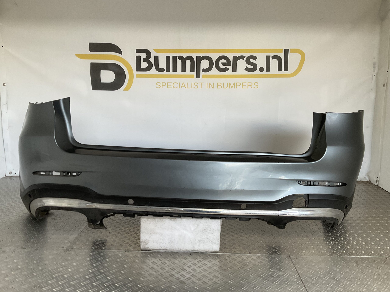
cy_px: 146
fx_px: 327
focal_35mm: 29
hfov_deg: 61.7
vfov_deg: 48.2
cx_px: 195
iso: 64
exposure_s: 1/120
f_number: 1.8
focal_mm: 3
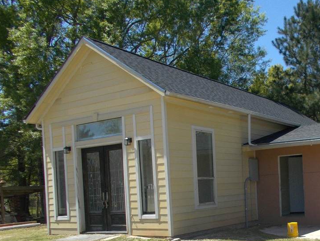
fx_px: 425
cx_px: 260
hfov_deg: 39.4
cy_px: 193
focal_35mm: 46
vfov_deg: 30.8
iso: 80
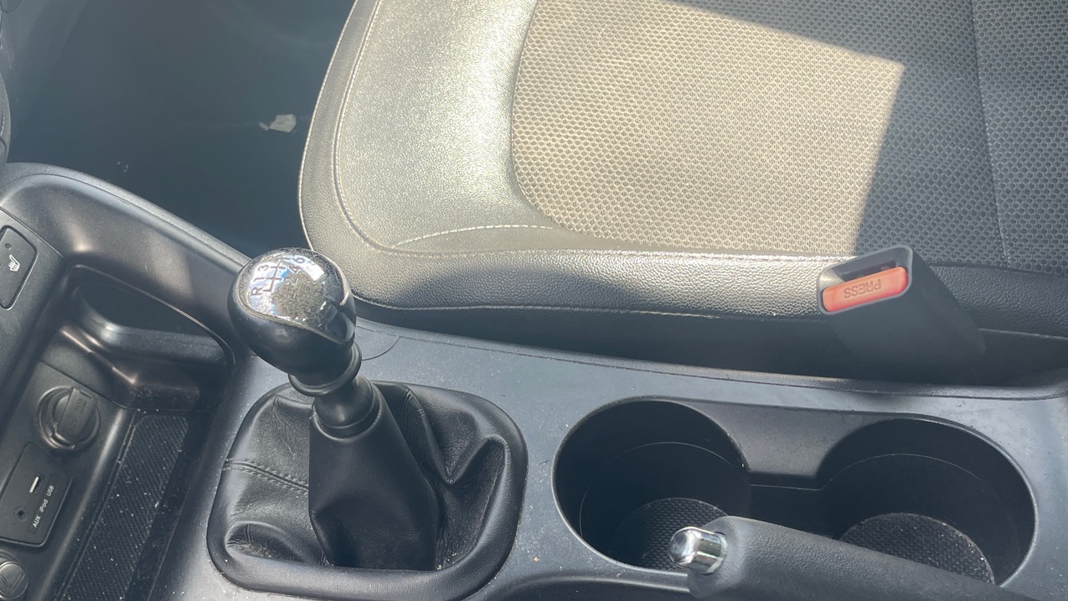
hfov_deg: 49.7
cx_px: 364
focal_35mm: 40
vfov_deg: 29.7
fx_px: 1133
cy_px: 280
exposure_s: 1/163
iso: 32
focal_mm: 4.2
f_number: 1.6
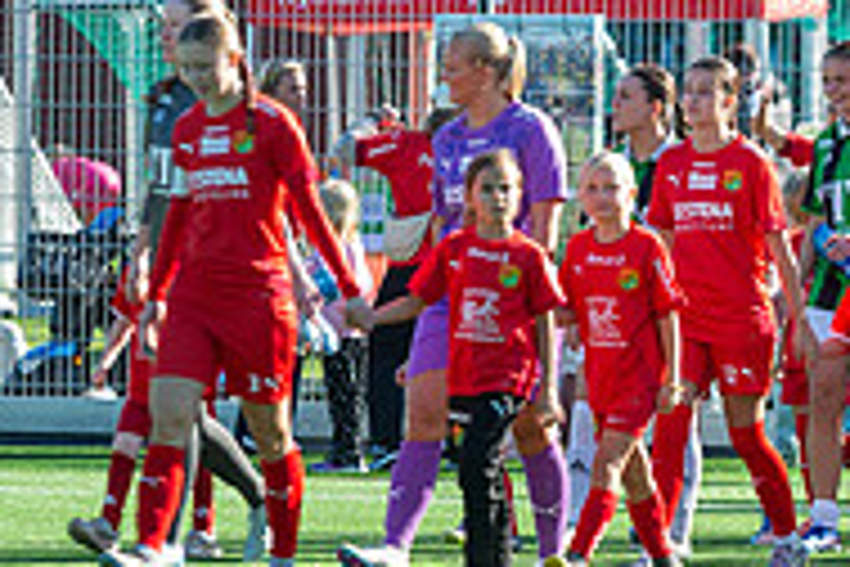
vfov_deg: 2.2
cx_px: 724
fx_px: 14472
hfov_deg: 3.4
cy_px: 360
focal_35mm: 613
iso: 450
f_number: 4
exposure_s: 1/1600
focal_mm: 200
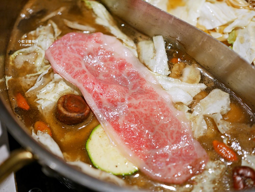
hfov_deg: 38.2
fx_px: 369
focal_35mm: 50
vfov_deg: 29.1
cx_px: 128
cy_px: 96
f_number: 1.8
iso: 200
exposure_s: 1/400
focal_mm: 25
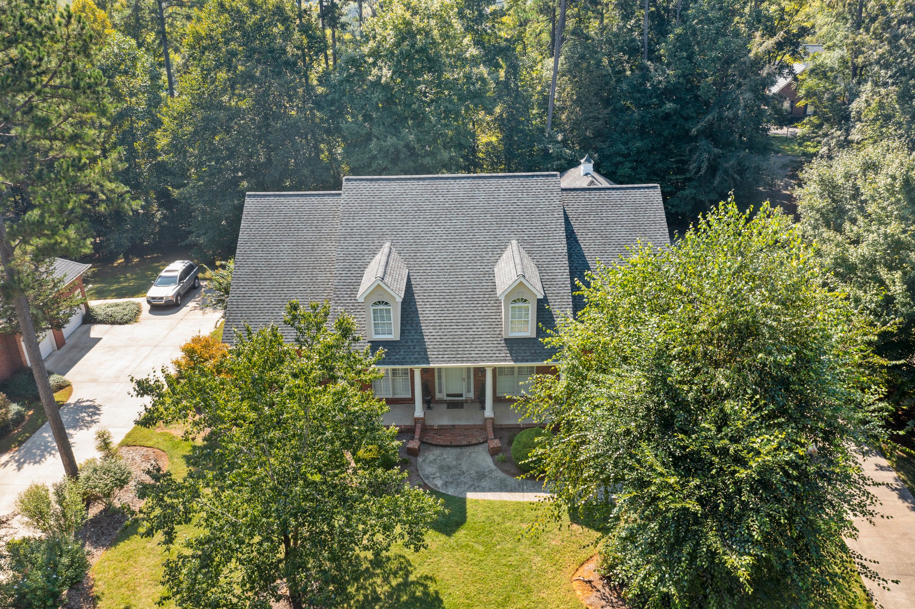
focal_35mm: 28
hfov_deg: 65.5
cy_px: 304
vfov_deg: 46.4
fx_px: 711
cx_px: 458
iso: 100
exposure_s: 1/160
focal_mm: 10.26
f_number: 4.5
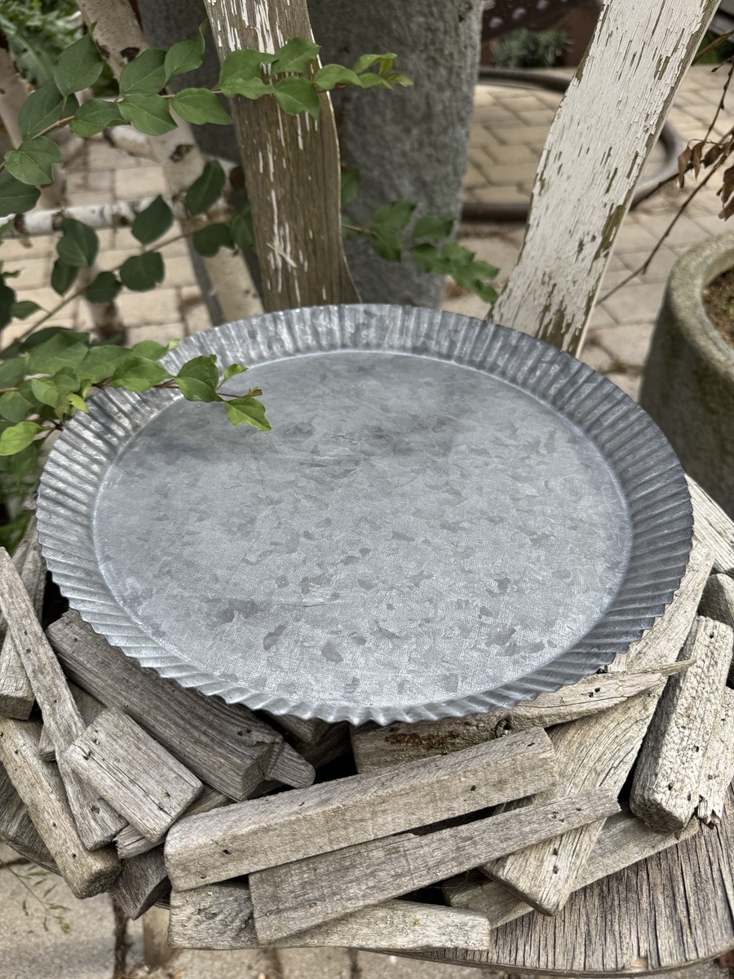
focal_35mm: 24
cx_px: 367
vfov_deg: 71.6
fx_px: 679
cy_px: 490
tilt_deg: -45.3
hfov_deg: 56.8
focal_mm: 6.76
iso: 80
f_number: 1.78
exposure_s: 1/1026
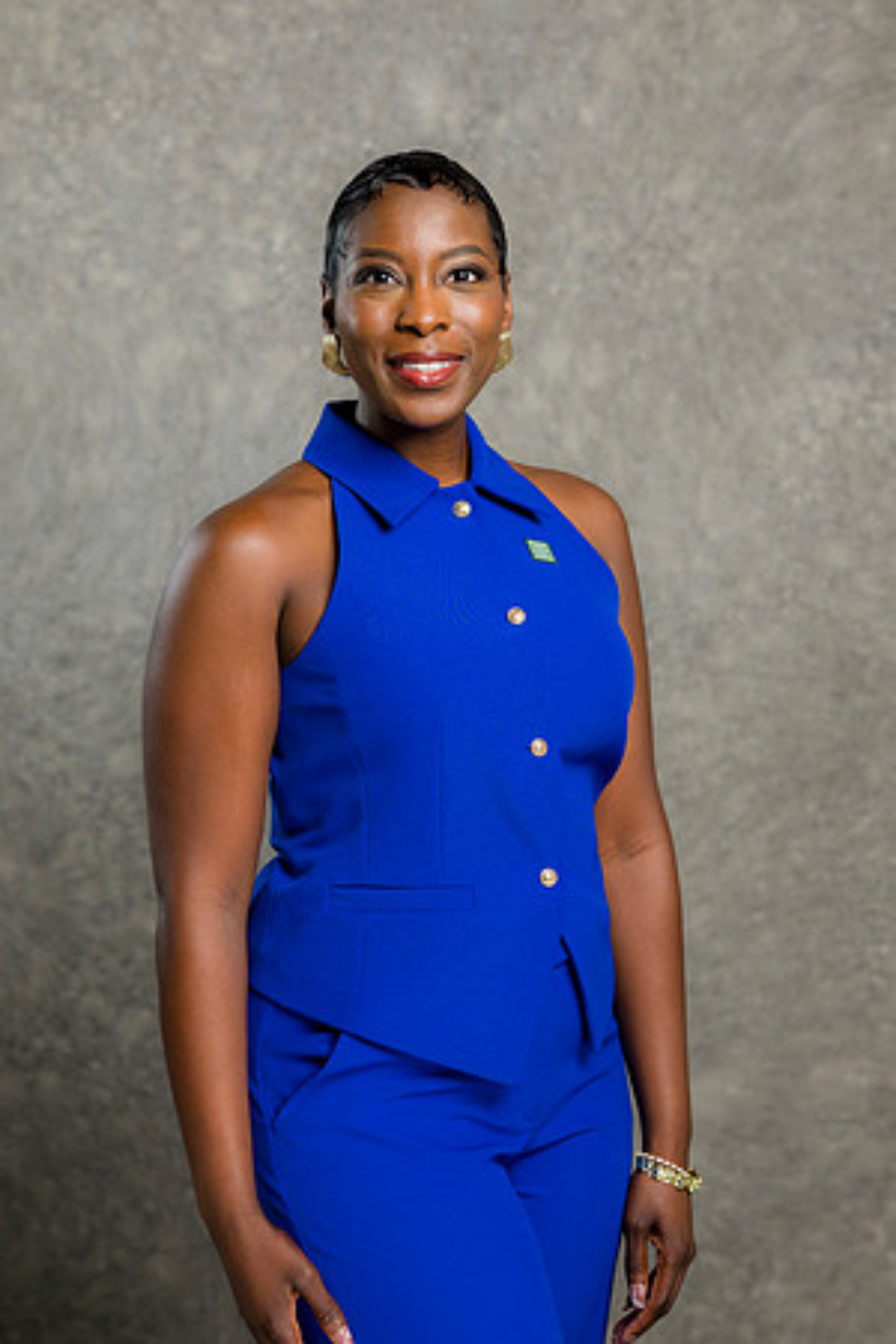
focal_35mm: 85
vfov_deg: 23.9
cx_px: 448
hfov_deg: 16.1
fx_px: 3173
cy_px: 672
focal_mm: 85
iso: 125
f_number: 5
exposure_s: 1/200
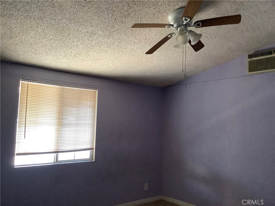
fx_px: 246
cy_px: 103
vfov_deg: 45.4
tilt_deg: +3.0
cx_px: 138
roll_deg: -1.2
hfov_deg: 58.4
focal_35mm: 31
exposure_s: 1/60
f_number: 2.4
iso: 320
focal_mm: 3.3
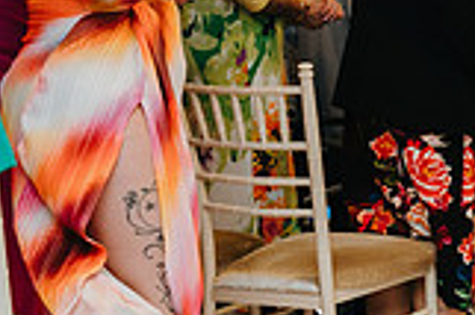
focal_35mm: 101
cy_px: 81
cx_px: 847
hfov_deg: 16.9
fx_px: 1331
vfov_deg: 13.5
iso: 1250
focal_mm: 28
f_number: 2.8
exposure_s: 1/160
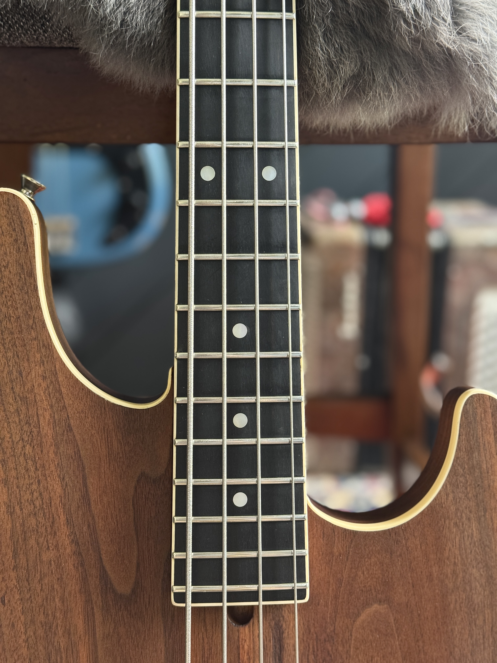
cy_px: 332
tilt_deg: -17.2
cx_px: 248
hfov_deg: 30.3
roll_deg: -0.4
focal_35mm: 48
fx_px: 919
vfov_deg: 39.7
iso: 250
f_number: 1.78
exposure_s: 1/48
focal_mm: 6.76
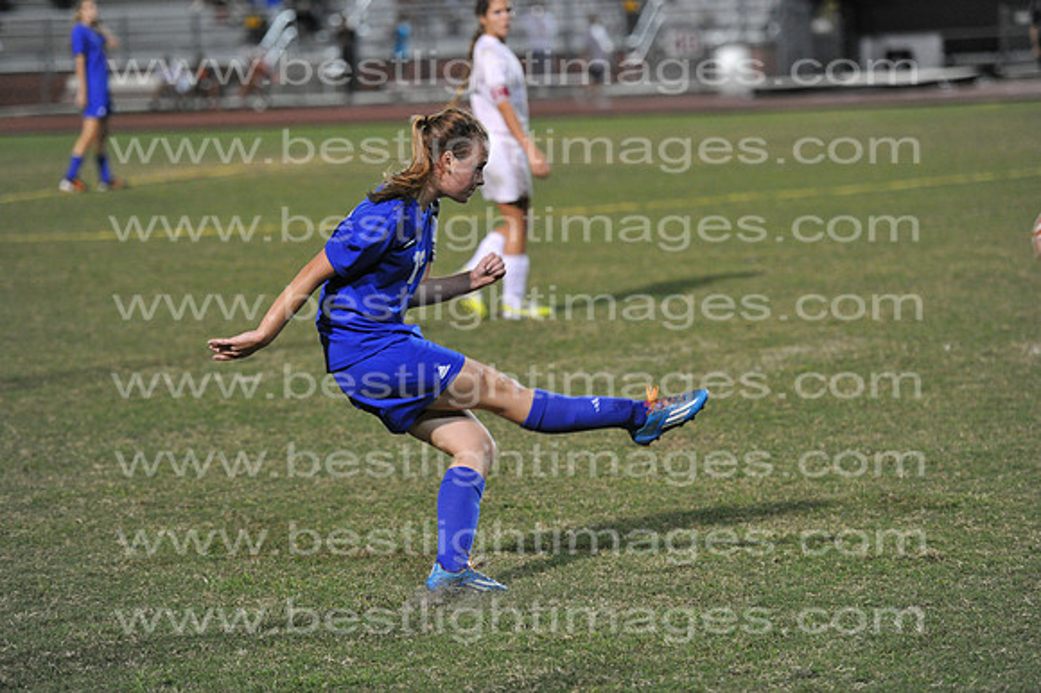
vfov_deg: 9.8
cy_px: 346
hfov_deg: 14.7
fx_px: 4046
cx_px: 520
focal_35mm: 140
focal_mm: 140
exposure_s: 1/400
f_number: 3.2
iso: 5000
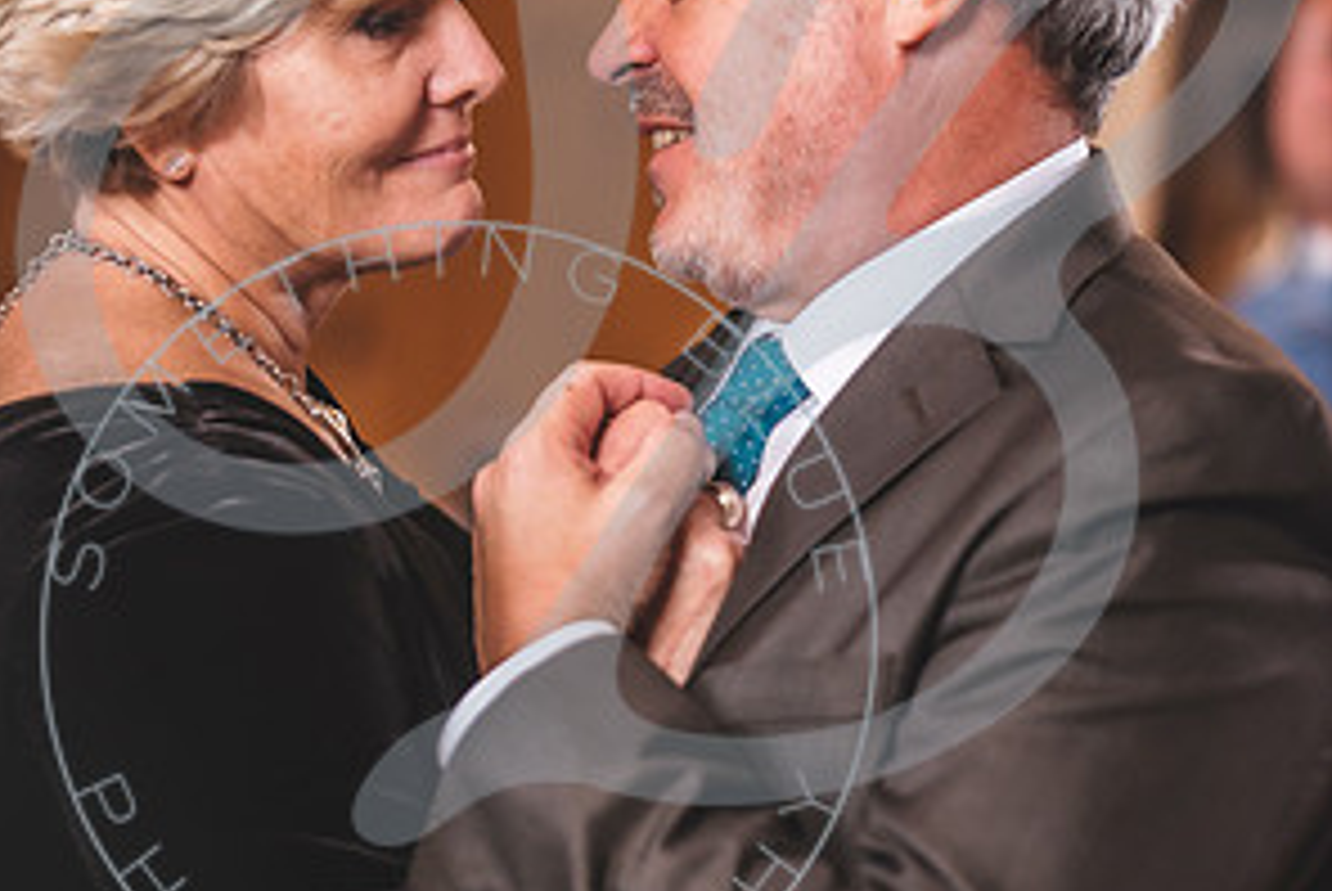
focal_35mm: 167
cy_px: 297
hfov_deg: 12.3
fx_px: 6185
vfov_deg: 8.2
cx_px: 662
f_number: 2.8
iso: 800
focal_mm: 110
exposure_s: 1/200
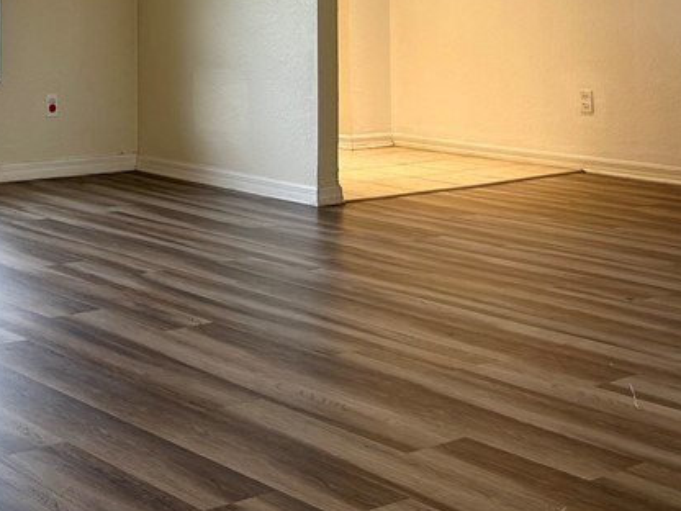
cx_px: -10
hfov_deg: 28.3
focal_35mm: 64
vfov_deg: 21.6
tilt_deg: +2.1
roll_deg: +0.4
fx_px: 1259
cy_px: -62
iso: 64
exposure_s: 1/120
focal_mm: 5.7
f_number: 1.5
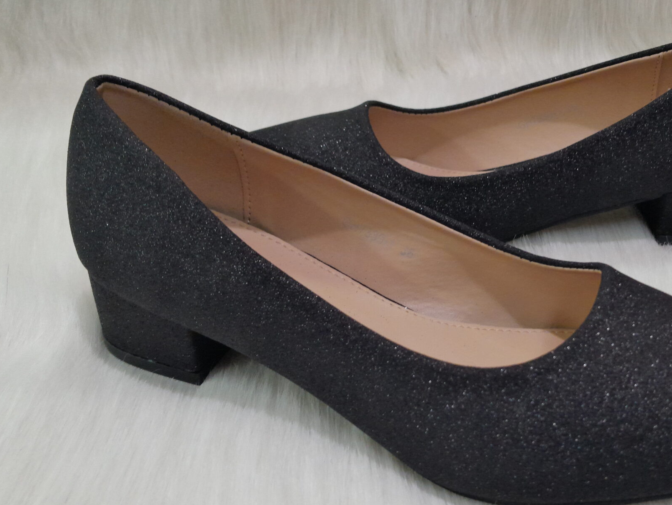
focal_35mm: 43
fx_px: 835
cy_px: 284
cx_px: 450
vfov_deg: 33.6
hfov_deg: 43.2
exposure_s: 1/50
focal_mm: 4
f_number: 1.8
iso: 200
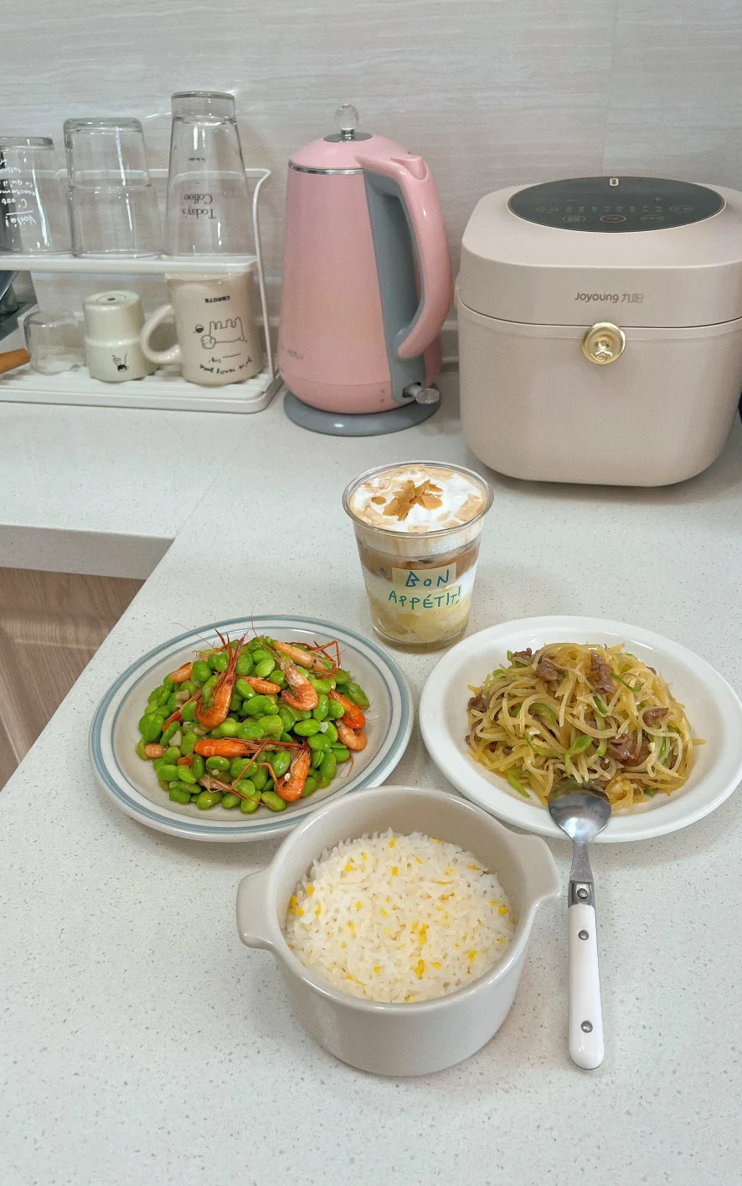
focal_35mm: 28
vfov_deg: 66.5
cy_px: 599
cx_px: 358
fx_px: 906
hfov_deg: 44.5
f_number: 1.6
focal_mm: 5.1
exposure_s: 1/100
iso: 50
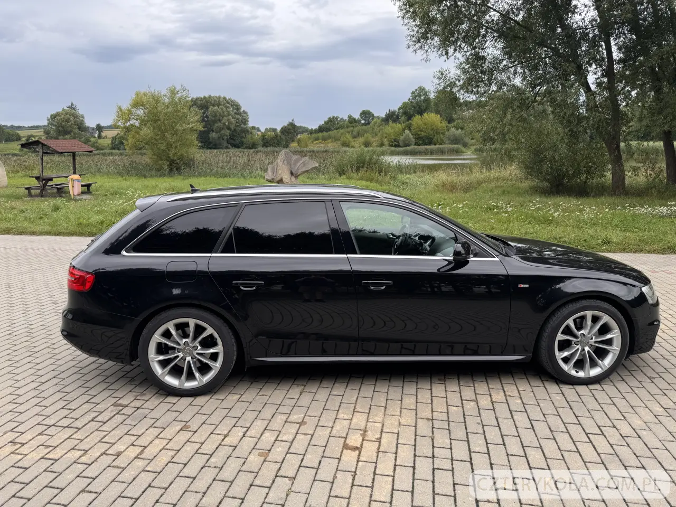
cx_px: 338
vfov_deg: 56.8
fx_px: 469
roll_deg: +1.1
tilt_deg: -12.9
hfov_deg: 71.6
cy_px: 254
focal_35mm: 24
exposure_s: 1/1042
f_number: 1.78
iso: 80
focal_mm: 6.76
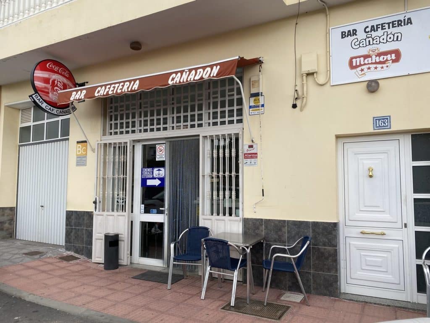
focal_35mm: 26
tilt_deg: +2.7
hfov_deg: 67.3
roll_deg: +0.2
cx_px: 215
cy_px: 162
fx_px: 323
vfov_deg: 53.1
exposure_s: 1/673
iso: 32
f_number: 1.8
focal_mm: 4.25
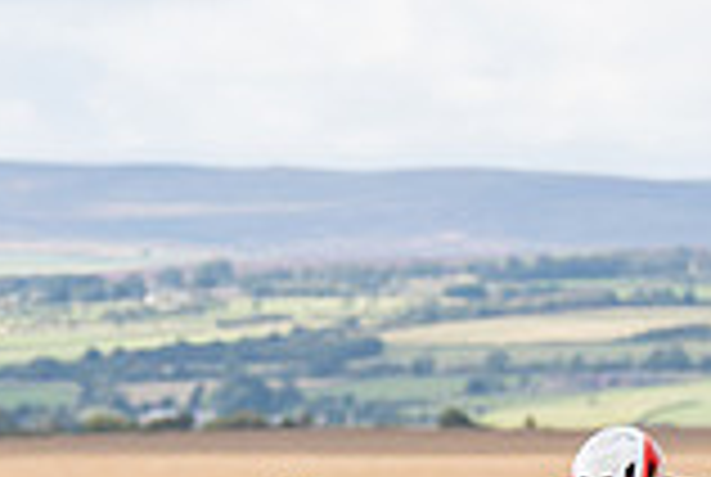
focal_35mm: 565
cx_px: 754
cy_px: 363
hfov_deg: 3.6
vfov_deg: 2.4
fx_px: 11180
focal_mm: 90
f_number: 4
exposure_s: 1/800
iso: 100
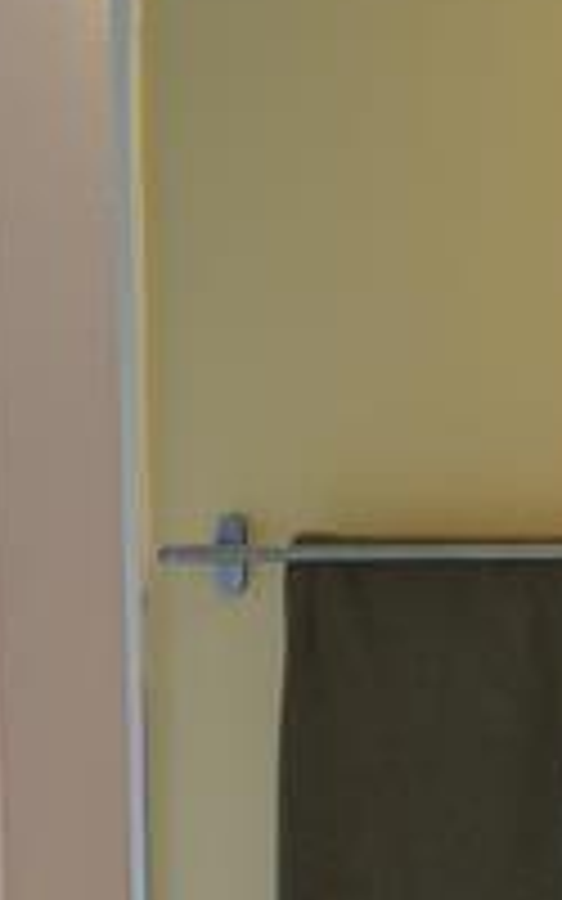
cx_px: 342
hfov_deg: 13.3
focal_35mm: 98
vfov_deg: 20.8
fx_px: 2402
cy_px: 796
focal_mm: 6.9
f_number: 1.68
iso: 49
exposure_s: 1/44.1
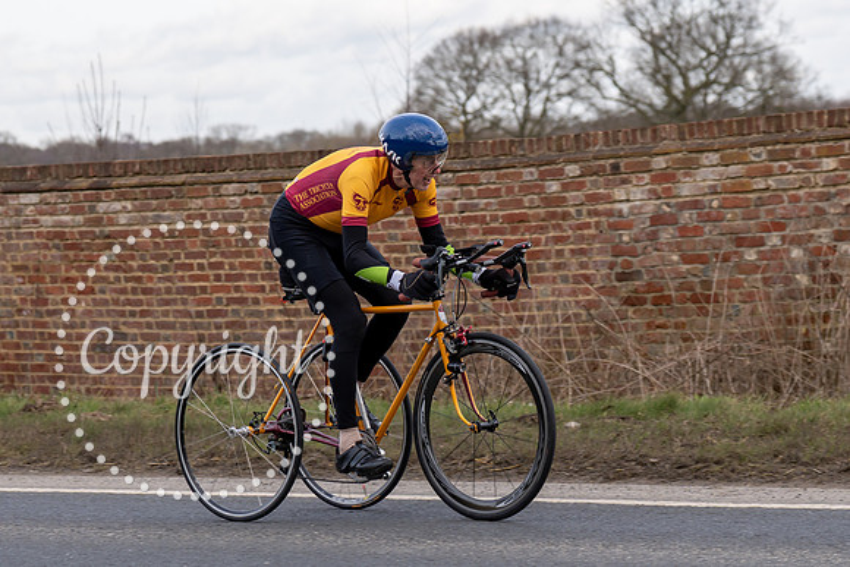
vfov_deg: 9.2
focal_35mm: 148
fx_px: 3505
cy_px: 139
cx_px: 314
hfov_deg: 13.8
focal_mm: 74
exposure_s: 1/800
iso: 100
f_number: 3.5
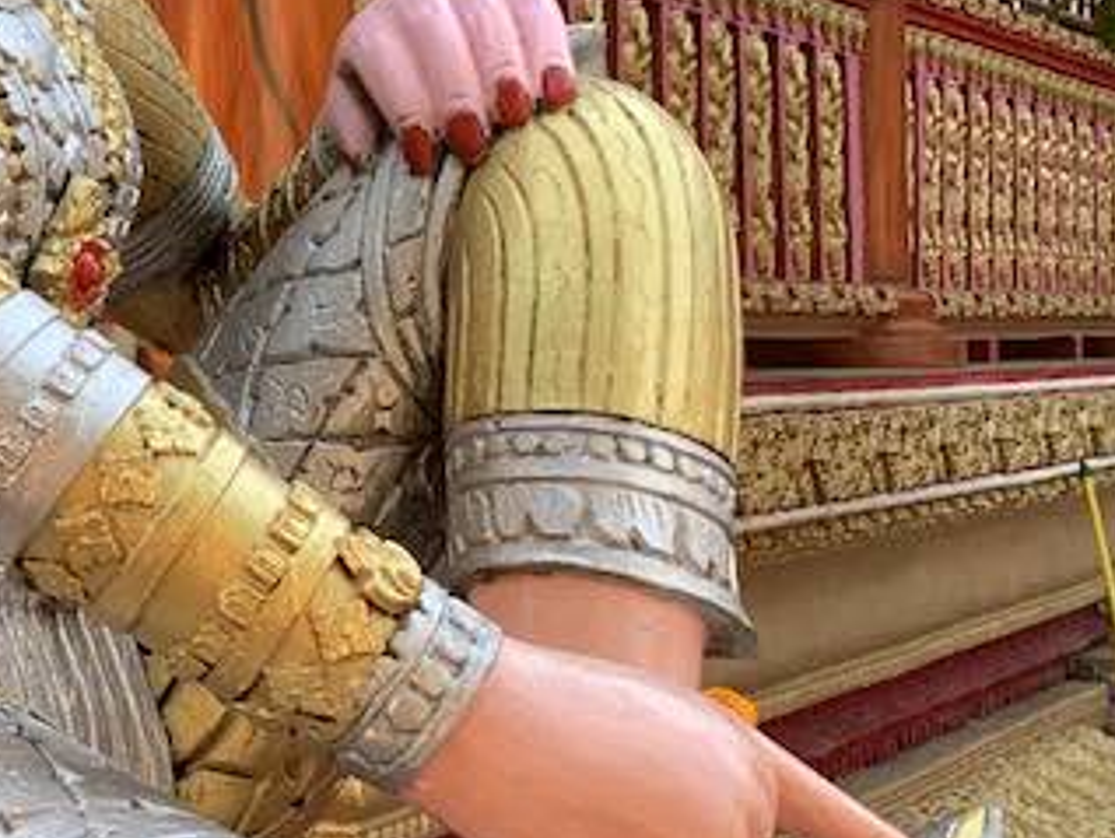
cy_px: 189
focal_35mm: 98
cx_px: -898
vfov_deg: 15.0
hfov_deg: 16.6
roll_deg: -0.6
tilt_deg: +3.1
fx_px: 3159
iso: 25
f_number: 1.8
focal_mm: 4.25
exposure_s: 1/289
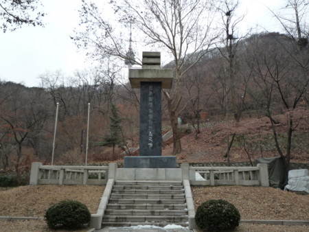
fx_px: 268
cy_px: 116
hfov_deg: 59.9
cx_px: 154
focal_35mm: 30
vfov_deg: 46.8
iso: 160
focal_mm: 4.4
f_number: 2.8
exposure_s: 1/250
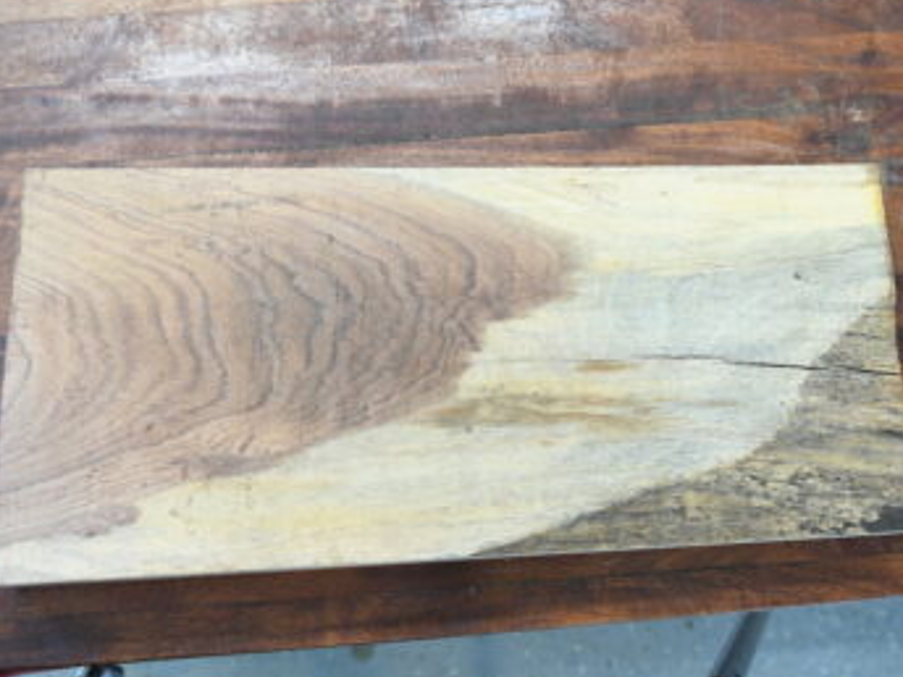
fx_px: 1006
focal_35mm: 39
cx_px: 462
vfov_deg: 37.2
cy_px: 331
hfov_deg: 48.3
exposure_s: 1/160
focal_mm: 23
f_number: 3.5
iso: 2500
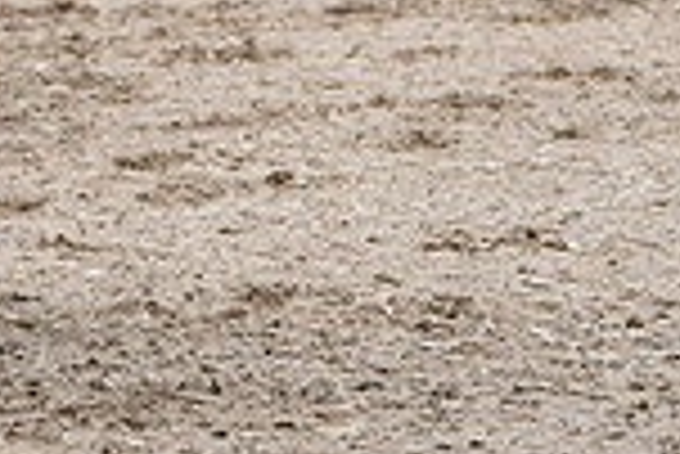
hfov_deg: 3.3
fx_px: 11779
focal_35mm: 623
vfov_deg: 2.2
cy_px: -407
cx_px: 18
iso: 100
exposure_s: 1/200
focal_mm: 162
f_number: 5.6
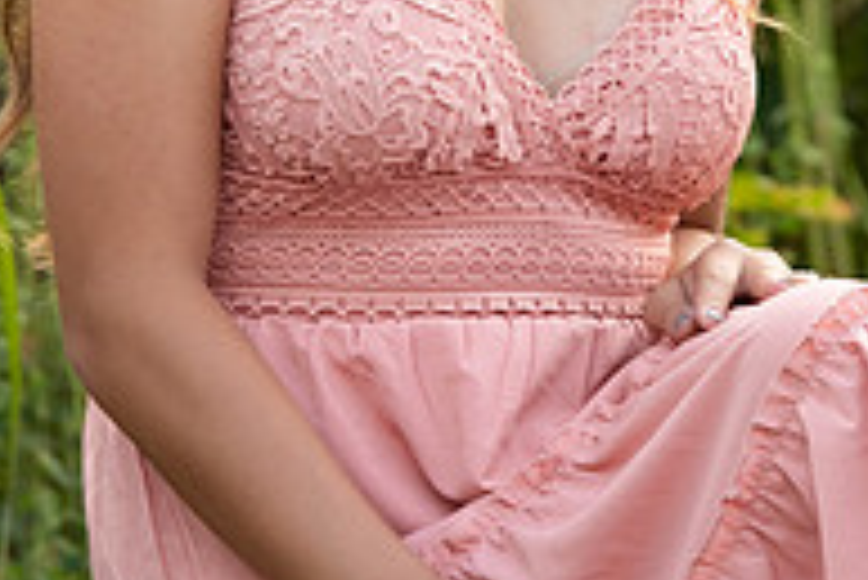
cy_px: -218
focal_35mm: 602
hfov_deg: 3.4
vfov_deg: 2.3
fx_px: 14525
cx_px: 499
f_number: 7.1
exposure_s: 1/200
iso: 640
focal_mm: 200
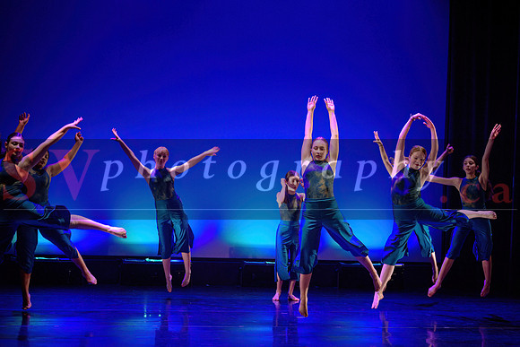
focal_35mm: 97
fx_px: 1404
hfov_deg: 21.0
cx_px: 281
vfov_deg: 14.1
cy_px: 187
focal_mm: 90
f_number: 2.8
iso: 1600
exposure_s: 1/320
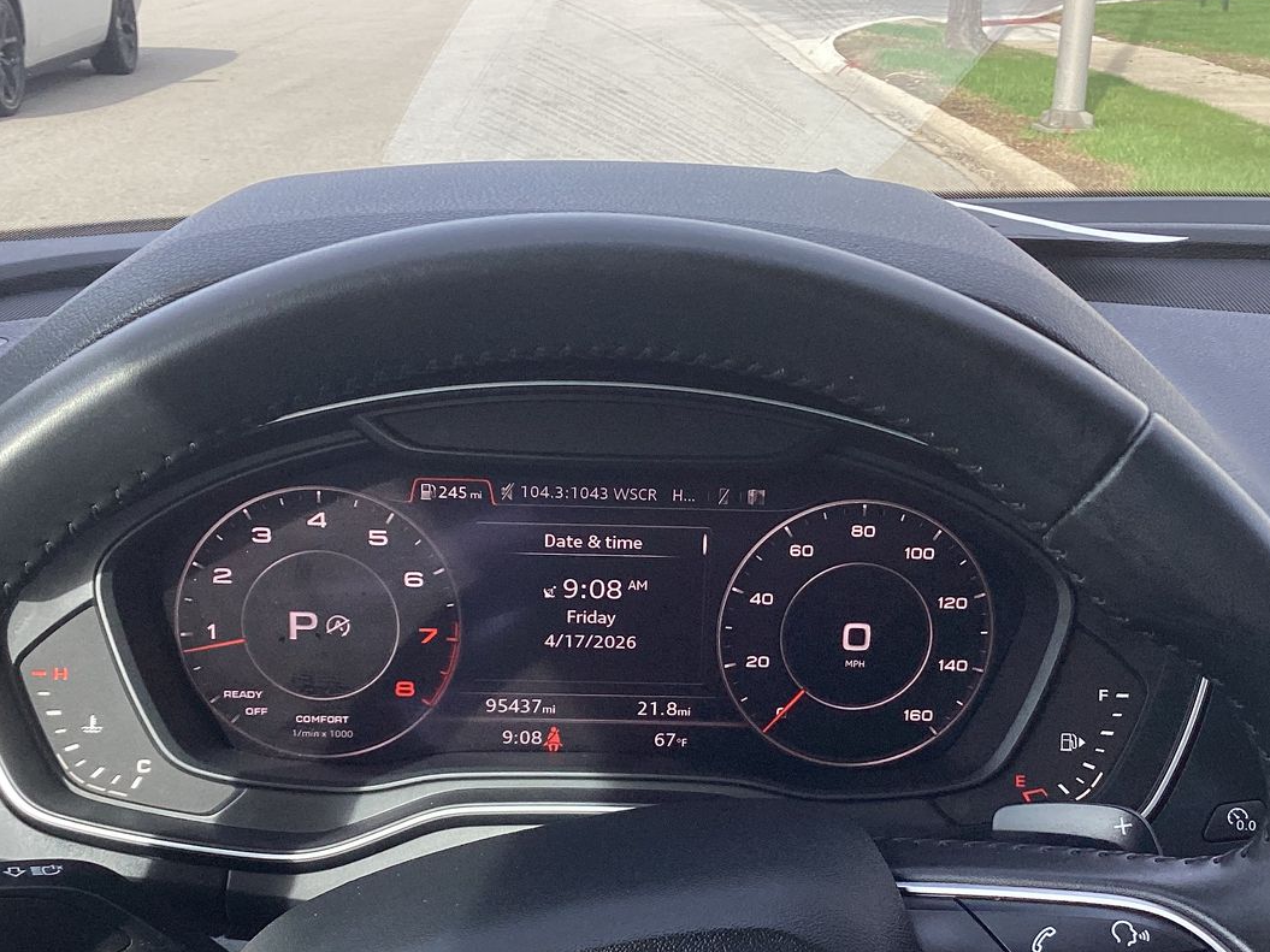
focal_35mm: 47
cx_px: 652
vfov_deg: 30.6
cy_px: 635
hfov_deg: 40.4
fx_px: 1724
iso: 25
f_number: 2.4
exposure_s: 1/440
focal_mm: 3.3
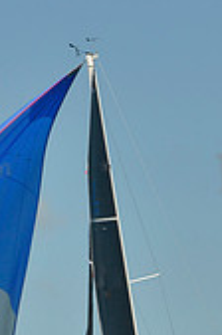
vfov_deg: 5.0
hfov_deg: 3.3
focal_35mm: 413
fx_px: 3836
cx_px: 114
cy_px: 456
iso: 400
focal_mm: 120
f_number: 6.3
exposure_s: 1/1250
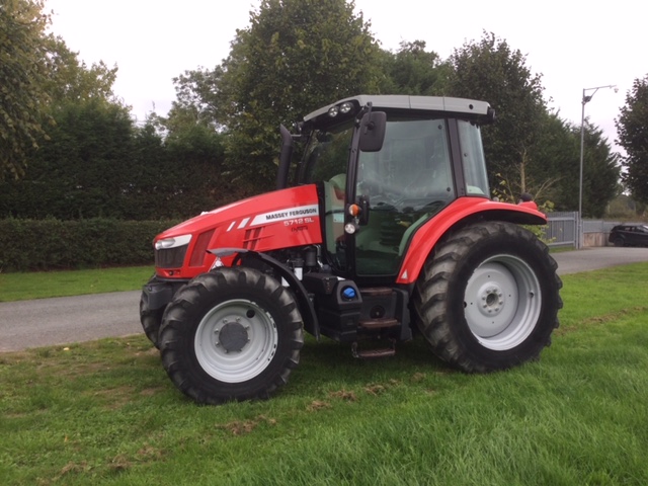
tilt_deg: -4.7
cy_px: 243
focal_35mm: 31
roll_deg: -1.1
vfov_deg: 45.4
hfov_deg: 58.4
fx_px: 580
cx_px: 324
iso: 25
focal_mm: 3.3
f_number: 2.4
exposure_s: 1/184
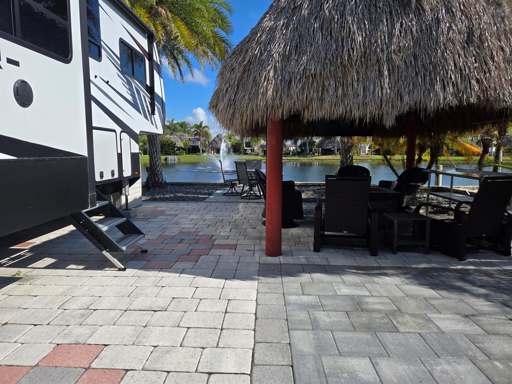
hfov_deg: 73.9
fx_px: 340
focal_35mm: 23
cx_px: 256
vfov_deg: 58.9
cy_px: 192
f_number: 1.8
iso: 25
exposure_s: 1/1941
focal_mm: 5.4
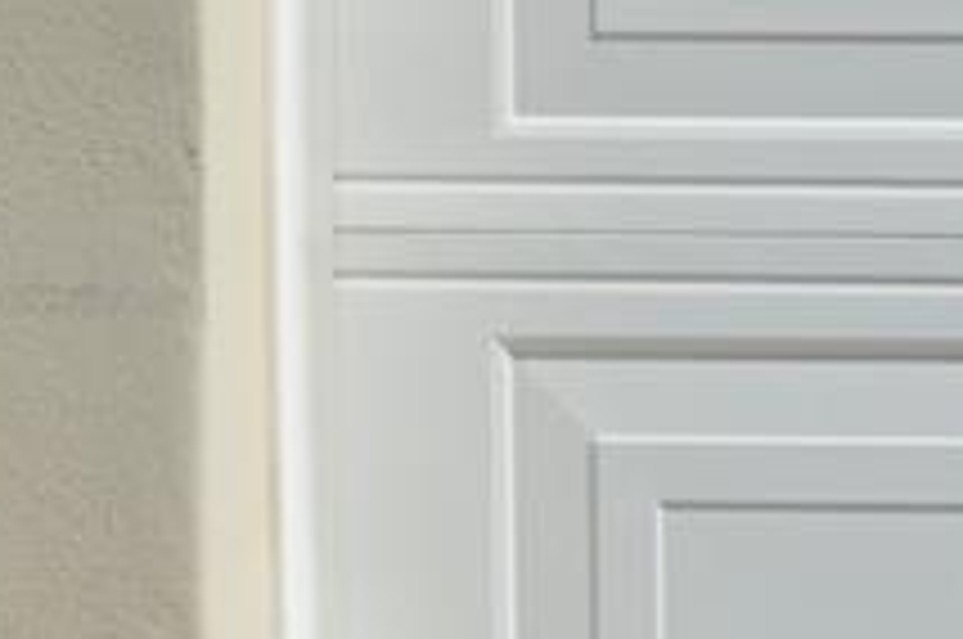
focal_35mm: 291
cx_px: 2385
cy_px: 11
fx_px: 7772
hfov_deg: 6.7
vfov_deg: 4.7
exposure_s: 1/320
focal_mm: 26
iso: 100
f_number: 9
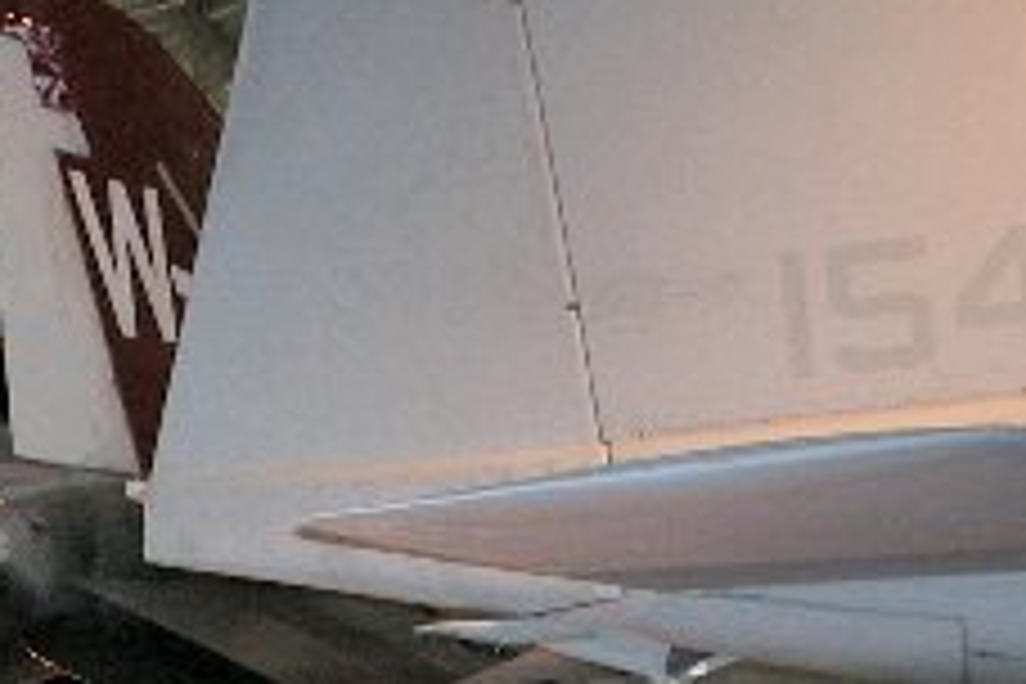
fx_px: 3648
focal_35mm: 128
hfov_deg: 14.7
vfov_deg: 10.6
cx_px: -598
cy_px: 788
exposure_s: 1/60
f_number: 2.8
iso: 200
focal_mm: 8.9
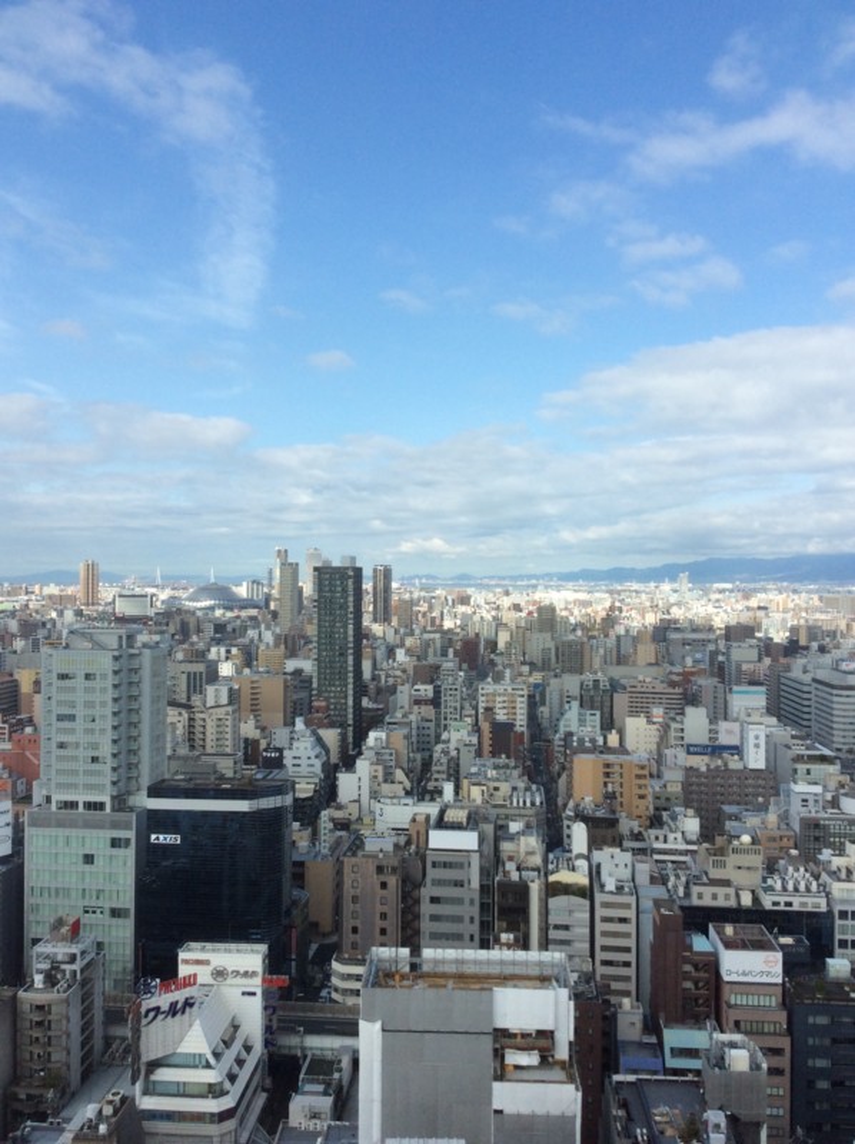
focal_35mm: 32
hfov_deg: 44.1
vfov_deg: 56.9
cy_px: 572
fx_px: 1056
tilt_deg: -0.7
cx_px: 428
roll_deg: +0.3
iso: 32
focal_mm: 3.3
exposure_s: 1/1244
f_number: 2.4
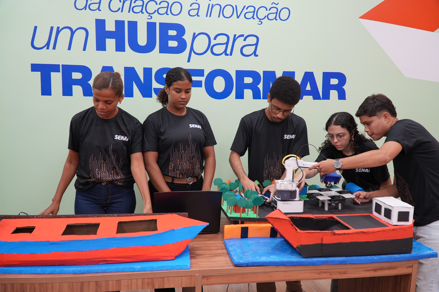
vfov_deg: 42.3
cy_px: 146
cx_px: 220
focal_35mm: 31
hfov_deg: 60.3
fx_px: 378
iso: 200
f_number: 4
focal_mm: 21
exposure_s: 1/40
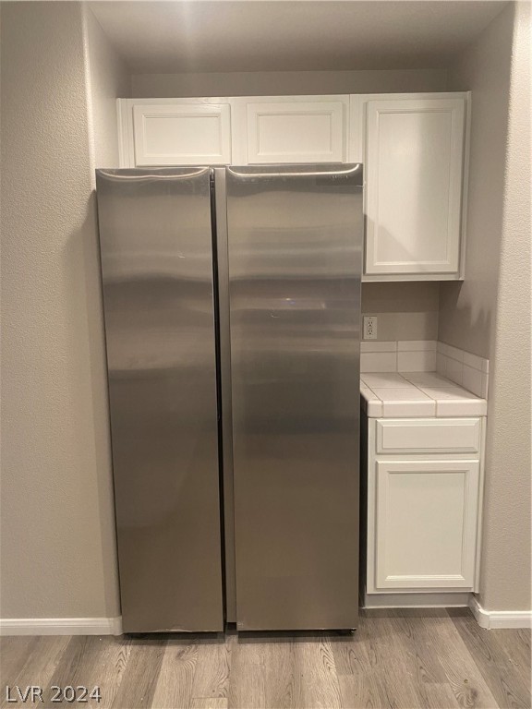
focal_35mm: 26
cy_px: 354
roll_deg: +0.7
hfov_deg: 53.1
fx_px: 533
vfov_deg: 67.3
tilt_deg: -8.1
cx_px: 266
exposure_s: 1/60
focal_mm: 4.25
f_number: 1.8
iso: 200
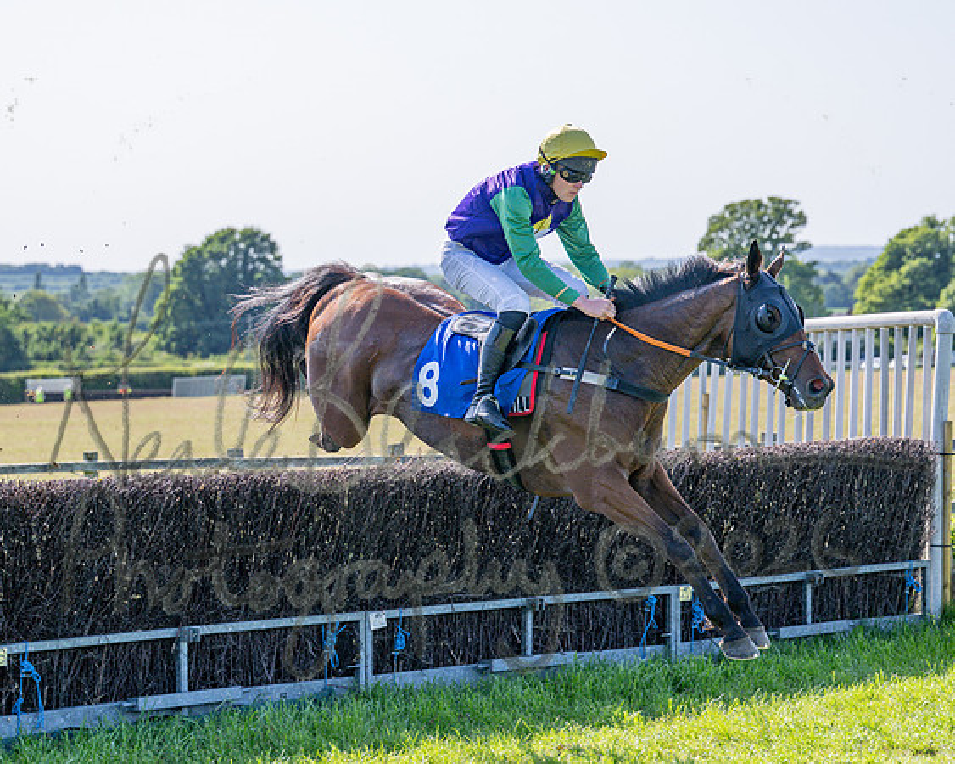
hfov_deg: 17.4
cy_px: 405
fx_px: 3114
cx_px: 424
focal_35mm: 110
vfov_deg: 14.0
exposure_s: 1/2000
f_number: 4
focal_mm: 88
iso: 200
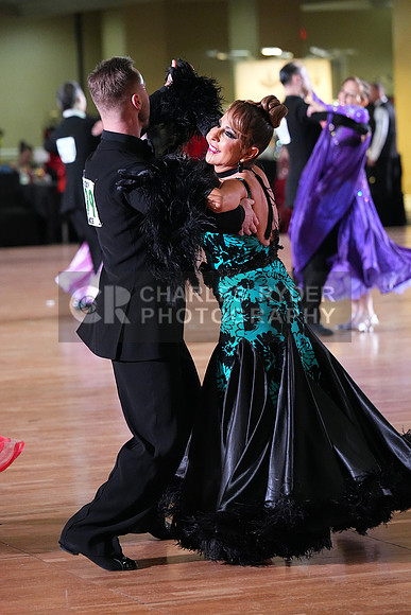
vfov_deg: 12.5
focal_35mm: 164
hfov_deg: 8.4
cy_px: 308
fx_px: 2807
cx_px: 206
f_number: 5
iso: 10000
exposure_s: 1/400
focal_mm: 164
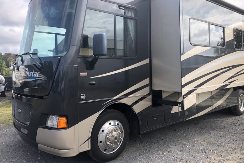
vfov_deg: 43.6
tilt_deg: -0.3
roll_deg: +0.1
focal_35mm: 30
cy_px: 74
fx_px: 203
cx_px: 120
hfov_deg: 61.9
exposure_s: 1/685
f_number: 1.8
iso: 20
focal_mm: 3.99
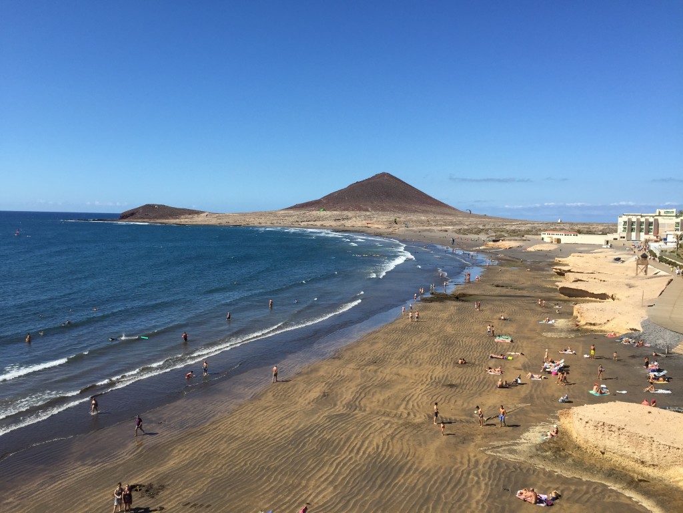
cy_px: 256
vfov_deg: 48.2
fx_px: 572
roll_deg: -1.3
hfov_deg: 61.7
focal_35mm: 29
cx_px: 342
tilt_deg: -4.6
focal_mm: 4.15
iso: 32
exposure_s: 1/2083
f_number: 2.2
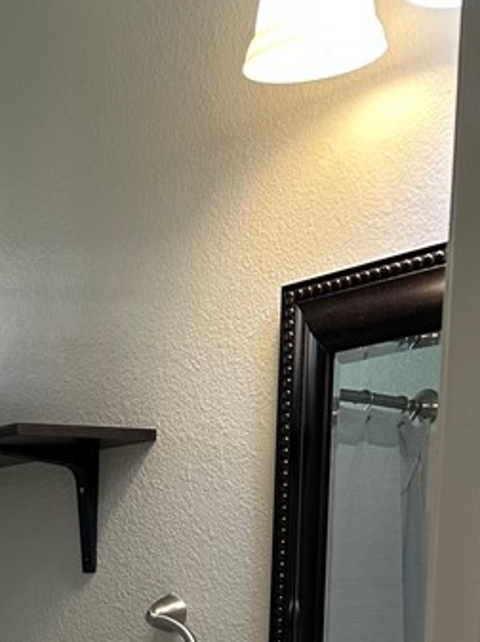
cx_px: -246
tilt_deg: -7.0
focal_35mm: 73
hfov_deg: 17.9
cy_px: 760
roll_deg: -0.3
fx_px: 1352
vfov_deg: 24.3
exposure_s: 1/120
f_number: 1.78
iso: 125
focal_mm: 6.86
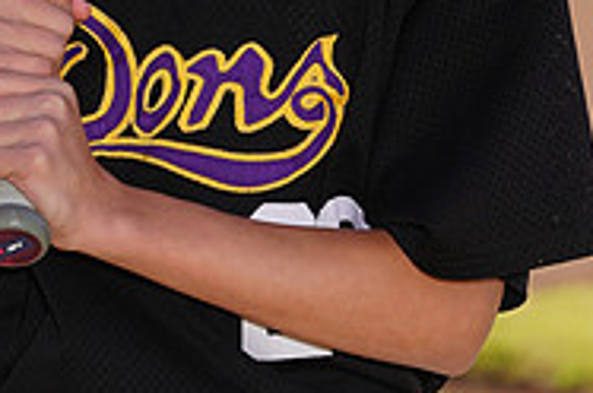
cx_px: 243
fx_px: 11297
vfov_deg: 2.0
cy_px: -155
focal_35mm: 687
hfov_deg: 3.0
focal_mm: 221
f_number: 9
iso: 100
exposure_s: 1/200
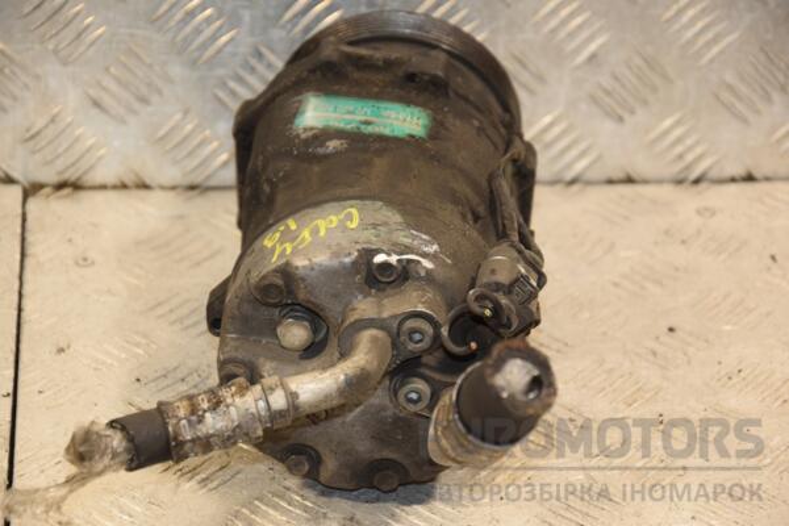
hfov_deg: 15.2
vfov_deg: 10.2
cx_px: 394
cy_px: 263
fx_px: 2959
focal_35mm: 135
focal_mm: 90
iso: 800
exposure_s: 1/160
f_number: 5.6
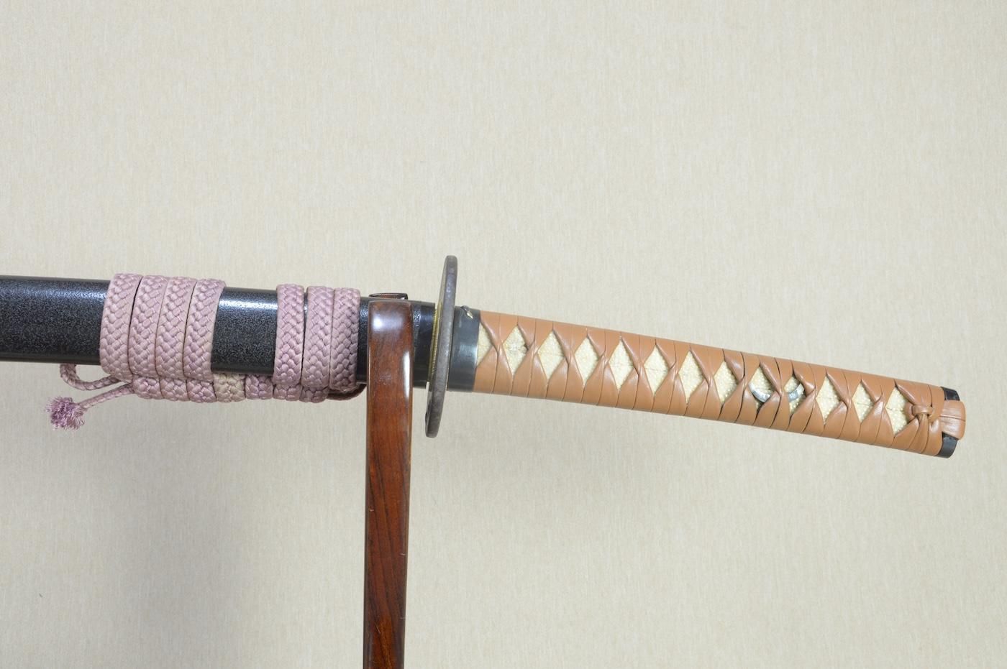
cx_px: 504
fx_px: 1006
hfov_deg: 53.2
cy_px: 334
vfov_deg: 36.8
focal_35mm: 36
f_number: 11
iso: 400
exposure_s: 1/1.6
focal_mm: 24
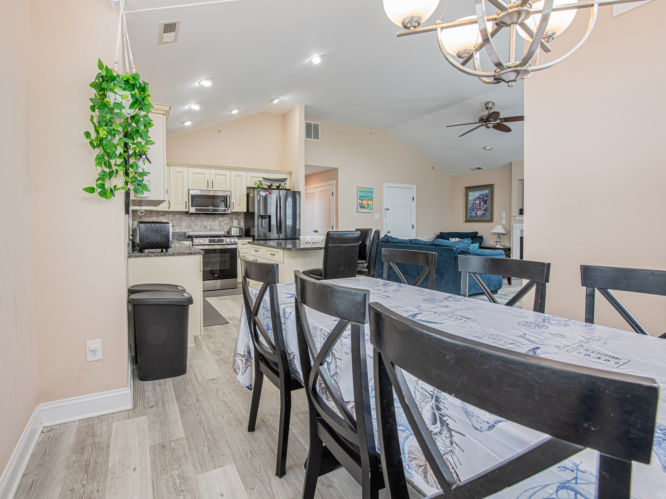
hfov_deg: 92.5
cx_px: 294
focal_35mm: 16
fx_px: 317
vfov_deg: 76.4
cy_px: 235
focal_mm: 14
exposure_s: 1/1.25
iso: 64
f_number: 9
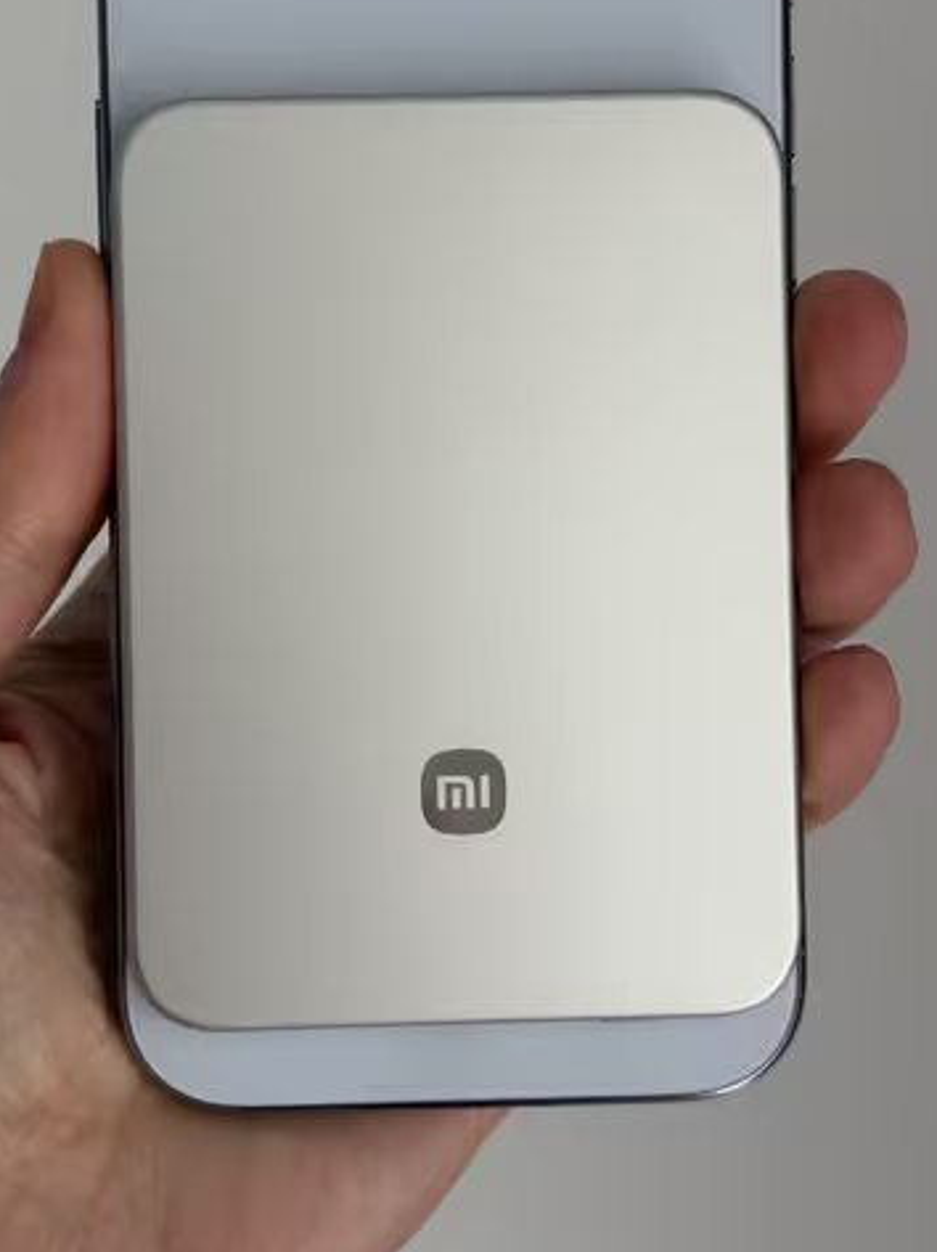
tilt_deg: -13.5
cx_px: 421
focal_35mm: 65
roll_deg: +2.3
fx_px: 2349
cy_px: 469
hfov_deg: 22.5
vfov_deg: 29.7
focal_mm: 6.76
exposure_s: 1/79
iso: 100
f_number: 1.78
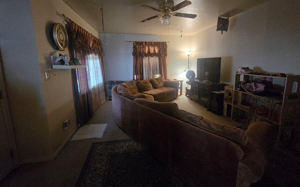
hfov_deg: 105.3
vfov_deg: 78.0
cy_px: 77
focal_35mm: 14
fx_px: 114
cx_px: 151
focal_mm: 2.2
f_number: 2.2
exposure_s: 1/60
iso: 1250
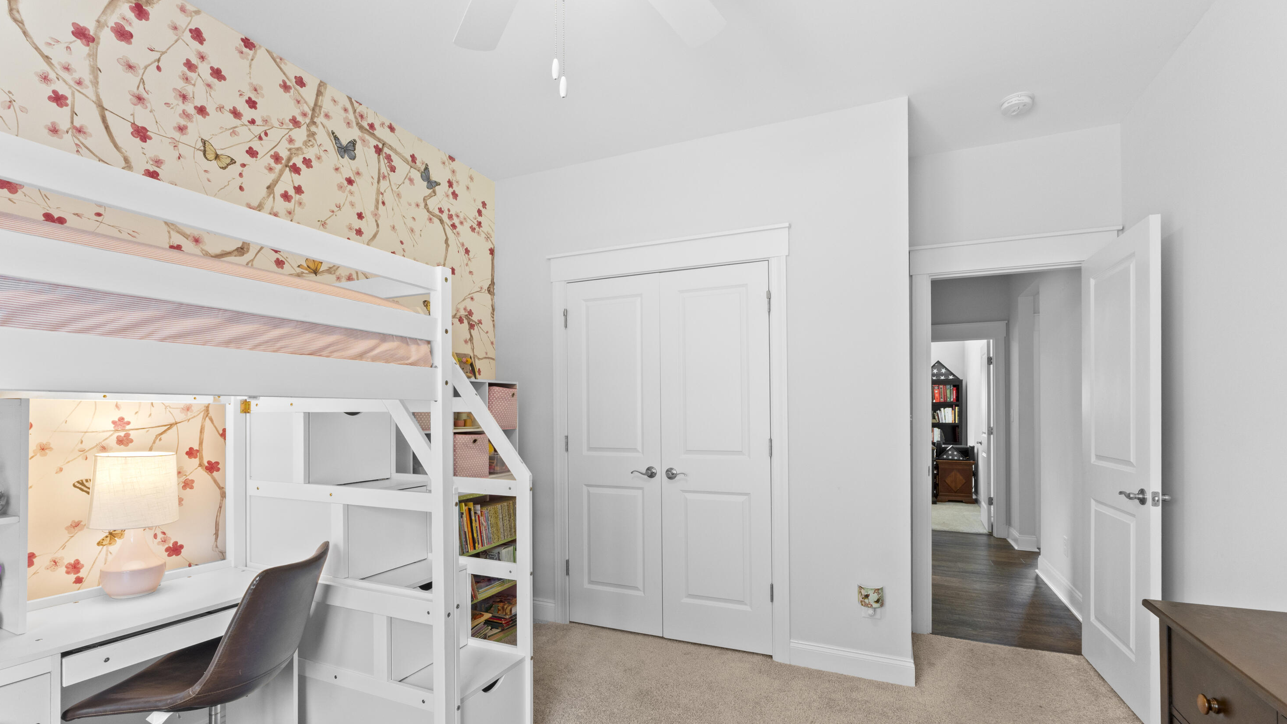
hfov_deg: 99.4
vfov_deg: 66.5
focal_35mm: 16
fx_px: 546
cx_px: 649
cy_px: 429
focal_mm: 10
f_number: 9
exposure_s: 1/3
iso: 250
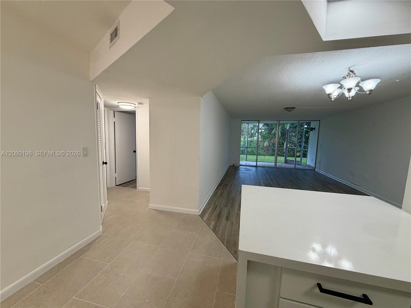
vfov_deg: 85.7
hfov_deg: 102.1
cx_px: 206
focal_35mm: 14
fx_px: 166
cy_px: 154
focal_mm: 2.22
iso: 125
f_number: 2.2
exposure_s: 1/120
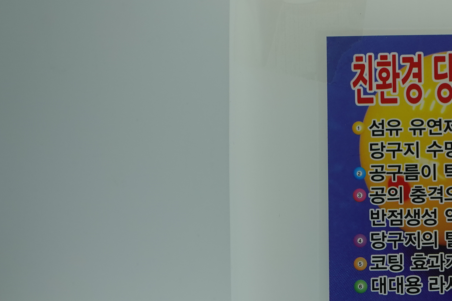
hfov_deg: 13.9
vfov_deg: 9.5
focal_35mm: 145
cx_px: 454
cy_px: 149
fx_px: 1821
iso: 125
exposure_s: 1/640
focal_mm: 24.89
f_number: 4
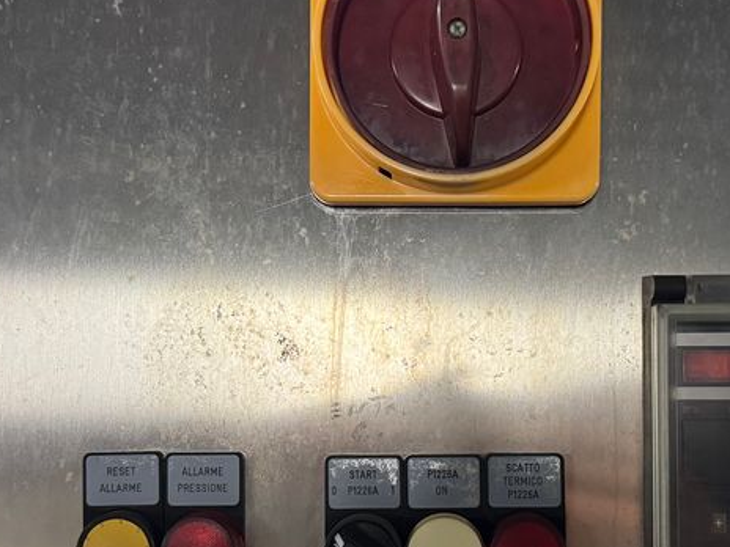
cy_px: 382
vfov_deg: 27.3
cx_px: 406
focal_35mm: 53
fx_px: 1118
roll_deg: -1.7
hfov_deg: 36.1
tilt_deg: -15.1
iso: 640
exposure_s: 1/50
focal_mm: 6.76
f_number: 1.78
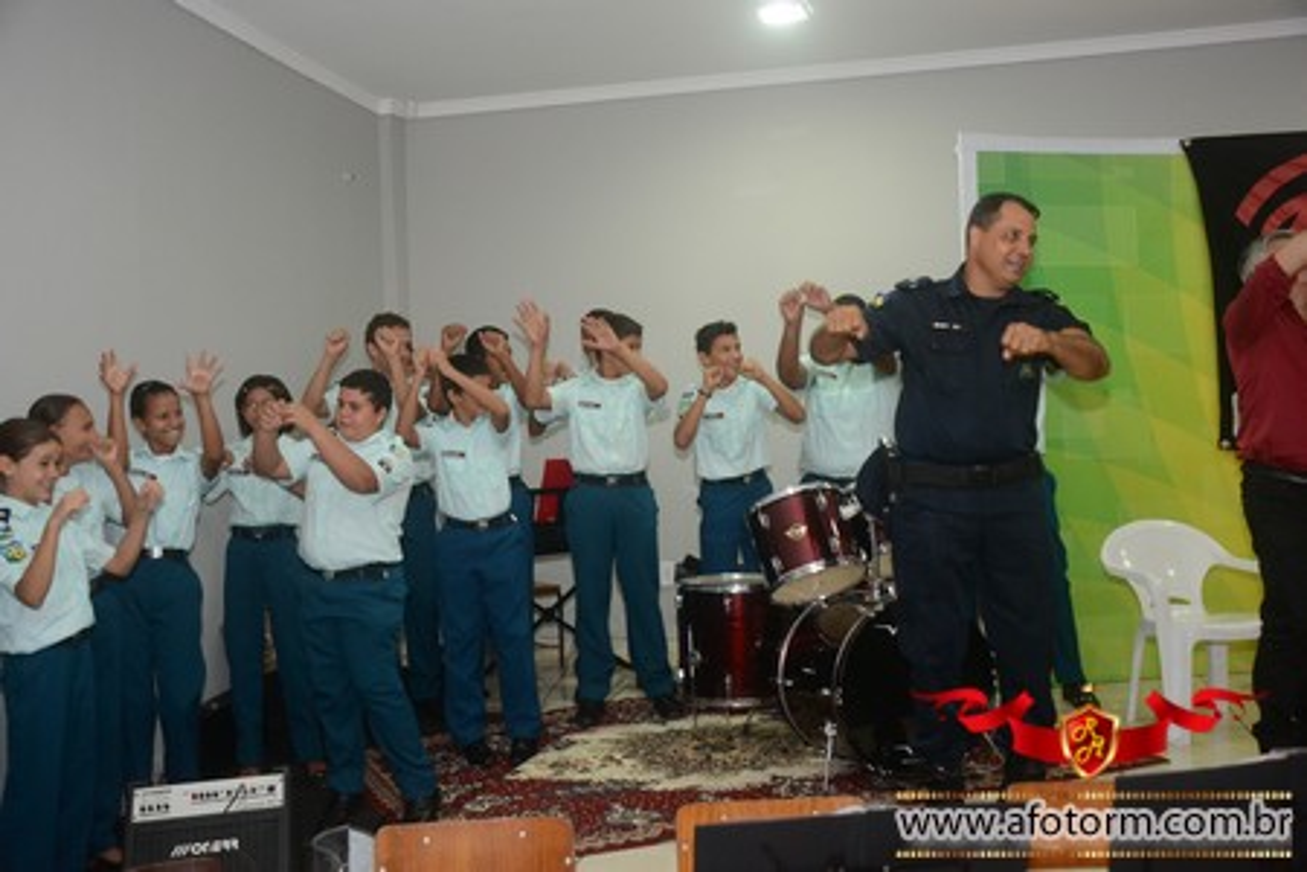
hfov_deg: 53.1
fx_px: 1307
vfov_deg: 36.9
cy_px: 436
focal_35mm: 36
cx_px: 654
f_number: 3.8
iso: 1600
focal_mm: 24
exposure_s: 1/100
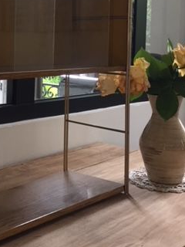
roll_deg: -1.3
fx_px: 413
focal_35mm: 58
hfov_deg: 24.7
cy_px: 51
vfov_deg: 32.4
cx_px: 28
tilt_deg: -1.8
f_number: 2.2
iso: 64
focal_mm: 4.15
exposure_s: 1/33
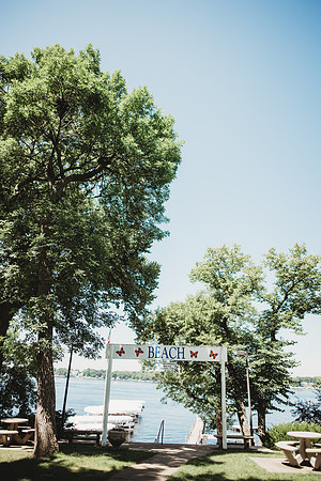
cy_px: 240
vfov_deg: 73.7
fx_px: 321
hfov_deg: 53.1
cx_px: 160
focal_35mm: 24
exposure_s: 1/800
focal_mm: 24
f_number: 2.2
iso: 100
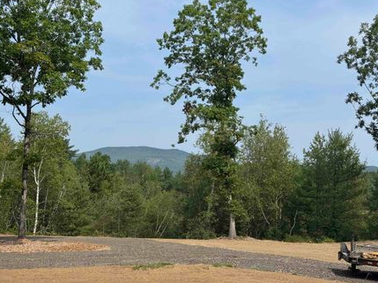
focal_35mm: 56
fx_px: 611
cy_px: 156
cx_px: 184
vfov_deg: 26.1
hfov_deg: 34.4
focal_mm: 6.76
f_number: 1.78
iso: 64
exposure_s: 1/4608
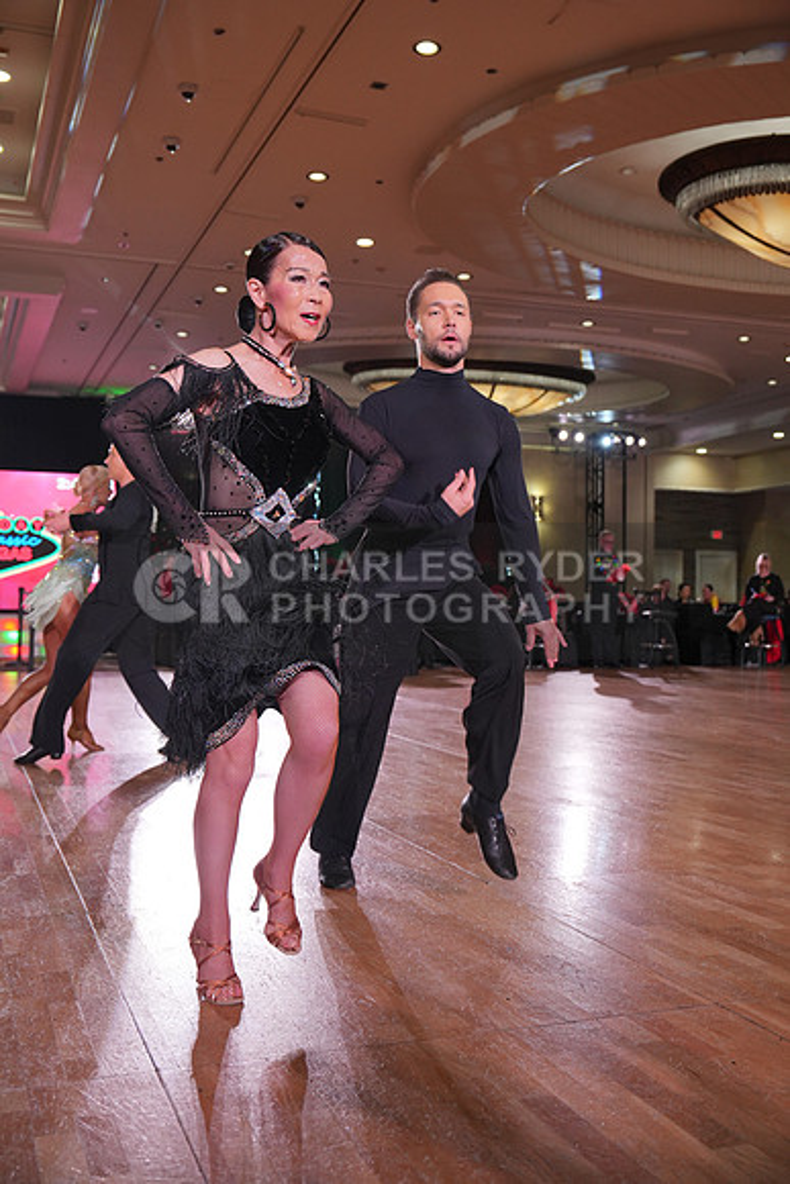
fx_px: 1184
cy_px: 592
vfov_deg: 53.1
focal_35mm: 36
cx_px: 395
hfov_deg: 36.9
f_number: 4
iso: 1250
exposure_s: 1/500
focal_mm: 36
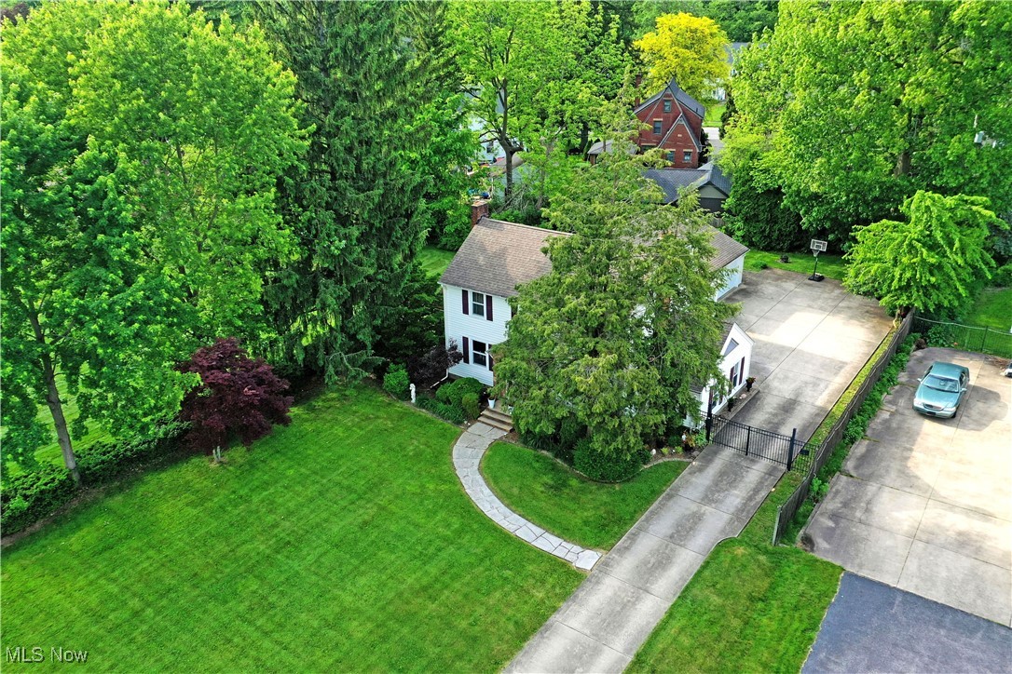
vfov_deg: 46.4
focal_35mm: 28
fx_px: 787
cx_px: 506
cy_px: 337
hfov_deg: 65.5
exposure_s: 1/240
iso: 100
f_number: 5
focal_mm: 10.26
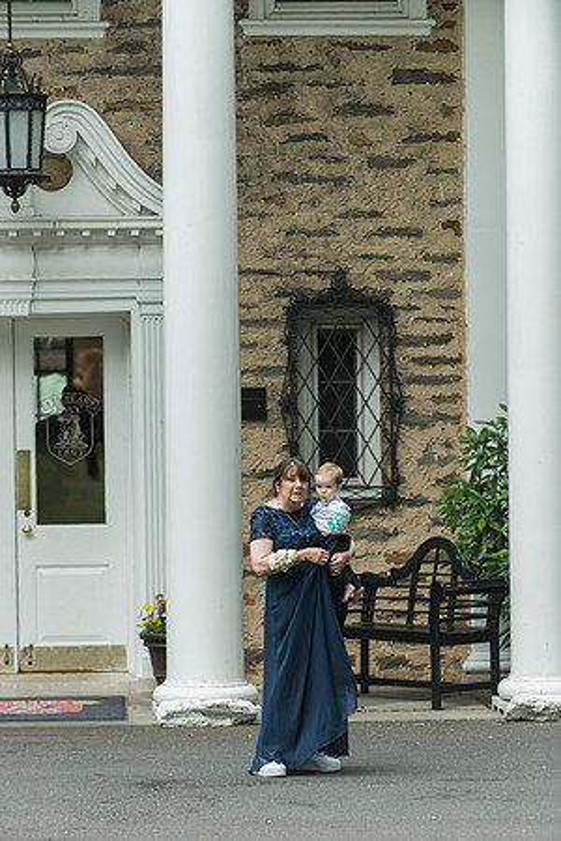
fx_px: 4675
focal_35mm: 200
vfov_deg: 10.3
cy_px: 420
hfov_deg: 6.9
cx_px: 280
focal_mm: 200
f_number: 4
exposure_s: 1/640
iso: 800
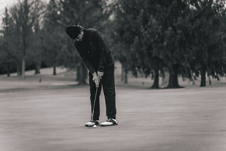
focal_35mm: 120
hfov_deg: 17.0
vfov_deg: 11.4
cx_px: 113
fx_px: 756
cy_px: 75
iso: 640
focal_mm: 116
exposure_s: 1/3200
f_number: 2.8
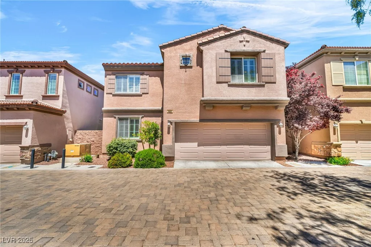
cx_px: 186
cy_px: 124
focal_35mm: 14
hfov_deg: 104.3
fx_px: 144
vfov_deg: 81.2
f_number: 9
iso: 250
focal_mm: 14
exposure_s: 1/500
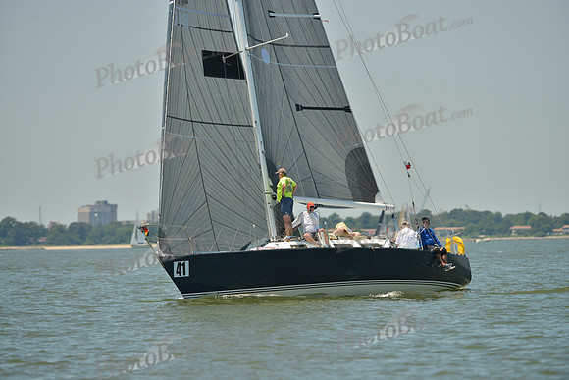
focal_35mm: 330
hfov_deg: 6.2
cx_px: 284
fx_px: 5217
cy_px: 190
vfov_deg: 4.2
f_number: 6.3
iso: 200
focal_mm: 330
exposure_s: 1/1250
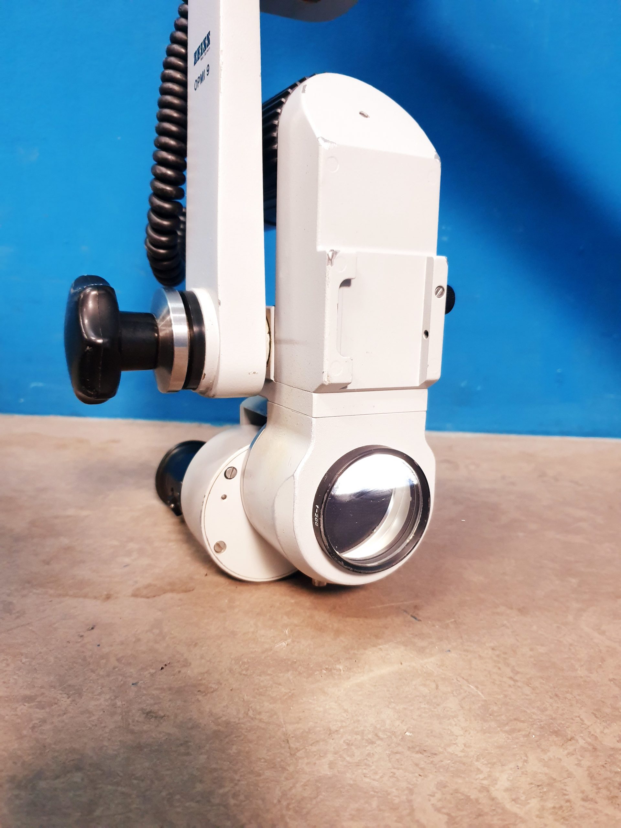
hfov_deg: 53.1
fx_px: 622
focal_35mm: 26
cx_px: 310
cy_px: 414
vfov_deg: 67.3
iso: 320
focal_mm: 4.3
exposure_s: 1/33
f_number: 1.5
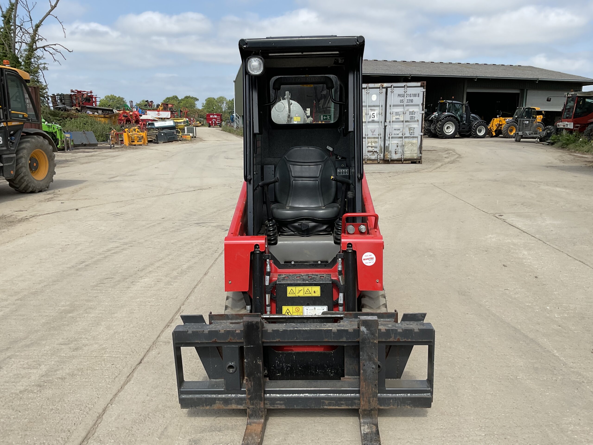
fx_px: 497
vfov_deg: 48.2
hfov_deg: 61.7
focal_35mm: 29
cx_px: 296
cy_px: 222
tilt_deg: -12.2
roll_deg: -0.5
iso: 16
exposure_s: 1/1912
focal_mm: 3
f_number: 1.8
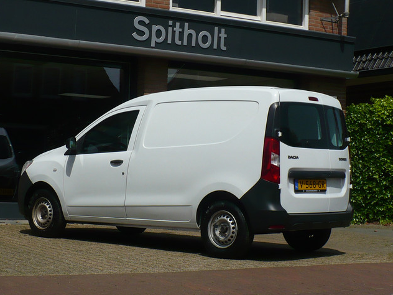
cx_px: 196
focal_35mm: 81
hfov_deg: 24.1
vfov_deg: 18.2
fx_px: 920
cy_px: 149
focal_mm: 8.9
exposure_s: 1/400
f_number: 9
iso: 100
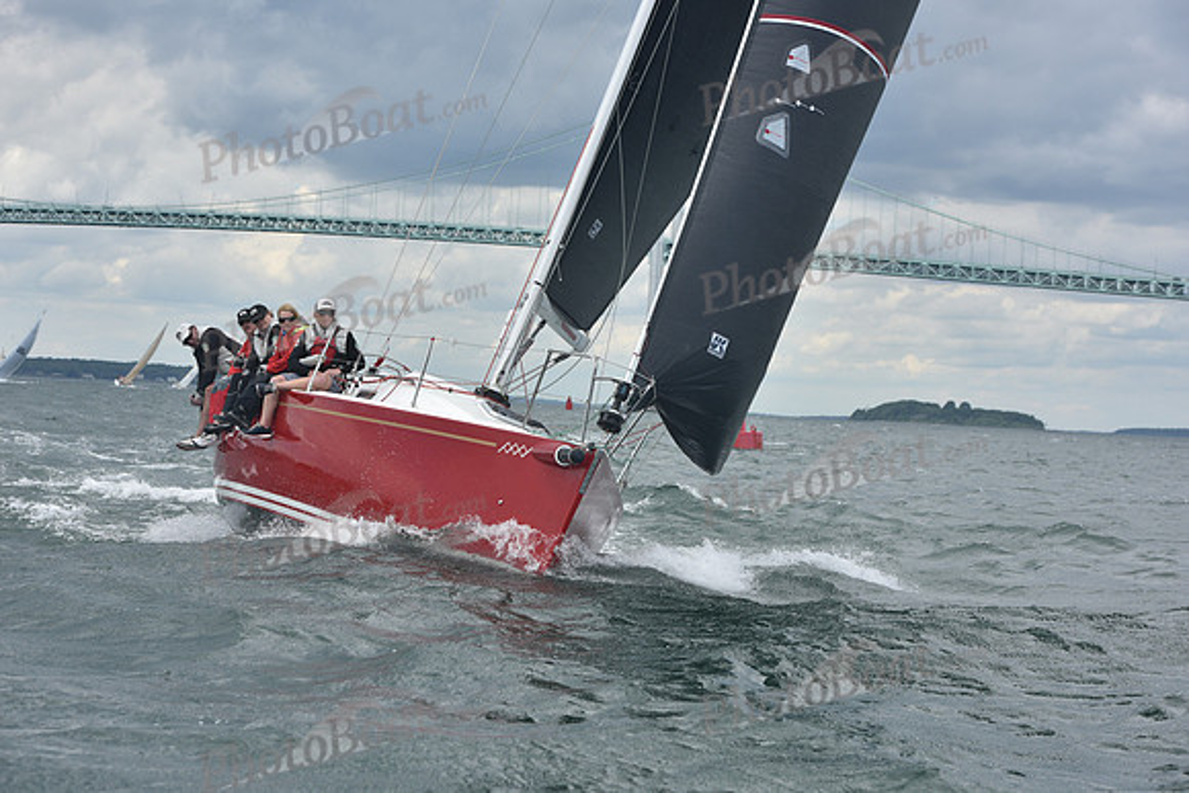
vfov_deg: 14.4
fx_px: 3138
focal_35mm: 95
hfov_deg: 21.5
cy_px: 396
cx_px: 594
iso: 250
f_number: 7.1
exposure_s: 1/1000
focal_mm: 95
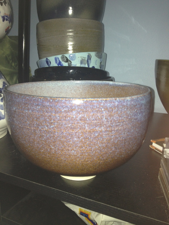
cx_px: 84
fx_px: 228
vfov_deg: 52.6
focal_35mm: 35
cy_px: 112
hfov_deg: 40.7
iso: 100
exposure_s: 1/20
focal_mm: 4.28
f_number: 2.4
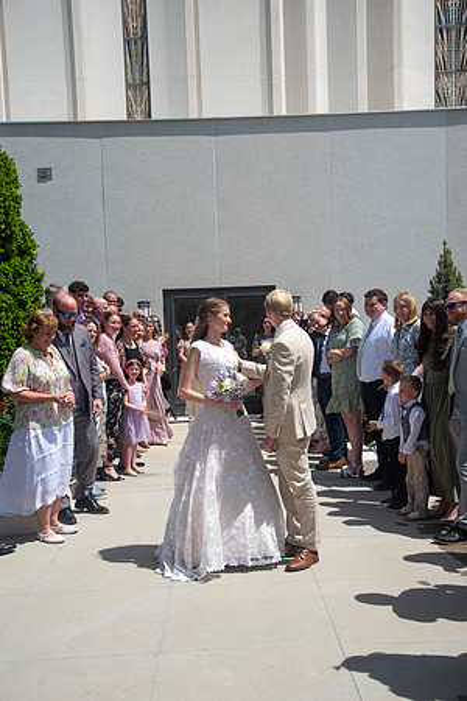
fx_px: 778
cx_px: 234
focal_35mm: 40
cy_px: 350
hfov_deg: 33.4
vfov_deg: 48.5
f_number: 6.3
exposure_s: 1/400
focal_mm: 40
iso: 100
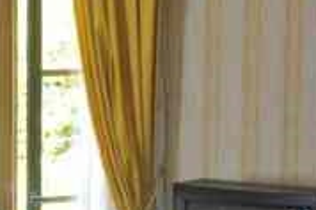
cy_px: 252
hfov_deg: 11.4
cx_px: -128
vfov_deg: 7.7
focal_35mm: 175
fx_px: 1533
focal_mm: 26
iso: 640
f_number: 8
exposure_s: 1/15
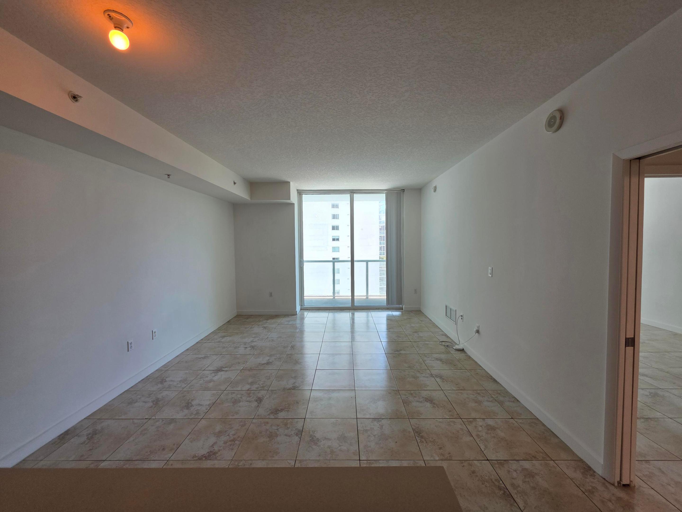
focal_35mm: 13
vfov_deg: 89.9
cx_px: 341
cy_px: 256
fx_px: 256
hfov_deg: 106.2
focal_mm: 2.2
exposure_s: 1/135
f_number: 1.9
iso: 40
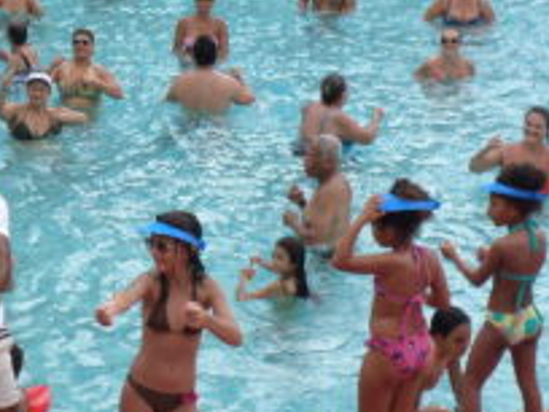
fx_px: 1792
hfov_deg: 17.3
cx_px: 136
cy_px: 152
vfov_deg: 13.1
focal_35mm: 113
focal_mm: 7.8
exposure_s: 1/500
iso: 80
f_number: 3.2
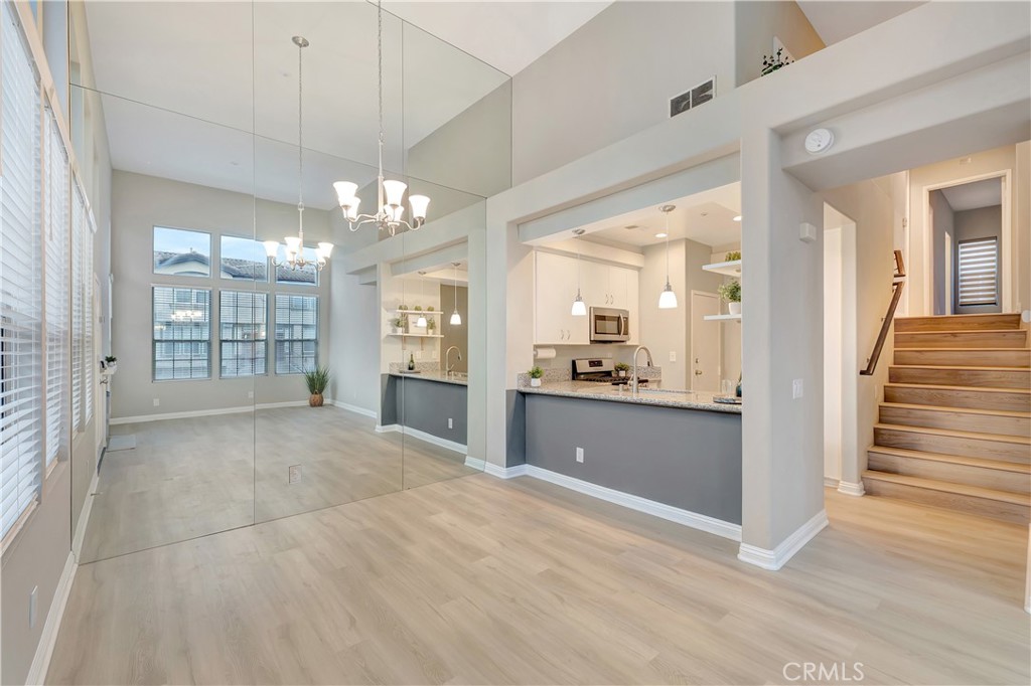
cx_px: 516
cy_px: 343
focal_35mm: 15
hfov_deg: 100.4
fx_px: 429
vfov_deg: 77.3
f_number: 5.6
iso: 100
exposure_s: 1/10
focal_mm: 10
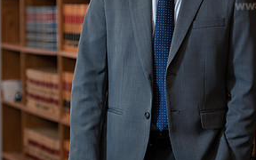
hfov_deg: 11.3
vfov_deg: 7.1
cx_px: 195
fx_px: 1291
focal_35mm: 185
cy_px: 24
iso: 800
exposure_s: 1/125
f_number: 3.2
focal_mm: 90
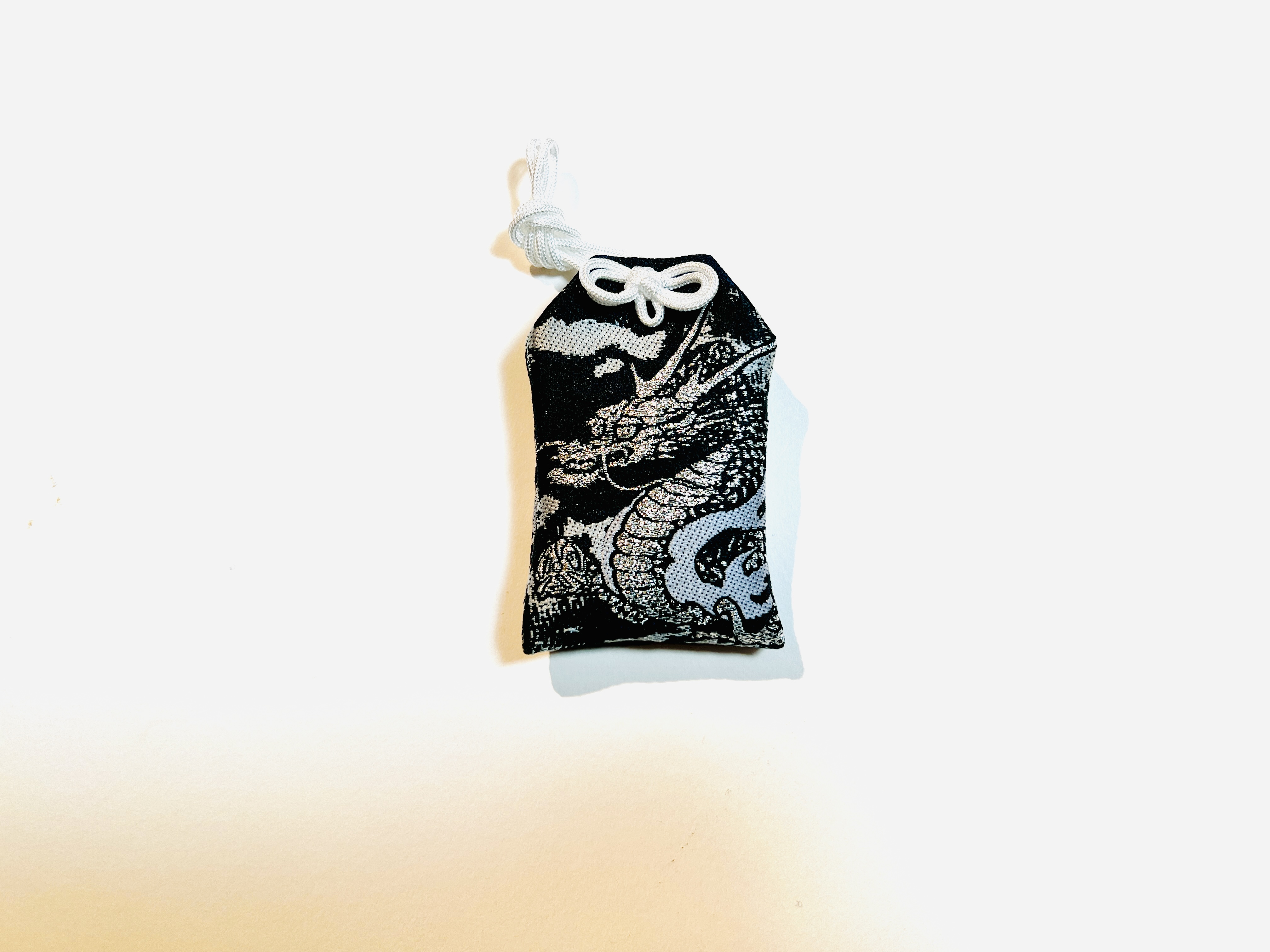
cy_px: 476
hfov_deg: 67.3
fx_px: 954
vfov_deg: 53.1
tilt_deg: -73.2
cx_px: 635
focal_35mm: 26
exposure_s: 1/100
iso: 40
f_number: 1.5
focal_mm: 5.7
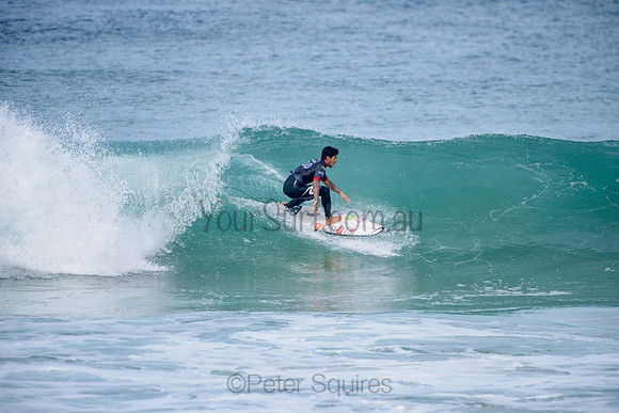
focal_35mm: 500
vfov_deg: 2.8
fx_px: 8599
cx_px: 310
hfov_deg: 4.1
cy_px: 206
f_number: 5.6
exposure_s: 1/2000
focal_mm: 500
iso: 250
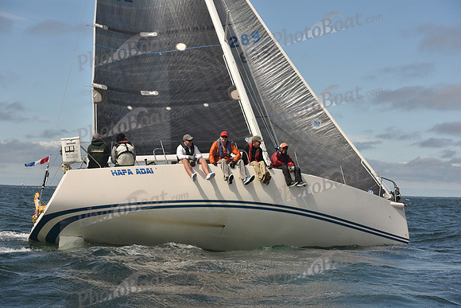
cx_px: 230
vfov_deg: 19.5
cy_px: 154
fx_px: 897
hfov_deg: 28.8
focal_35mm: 70
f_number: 7.1
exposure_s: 1/1000
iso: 320
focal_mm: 70
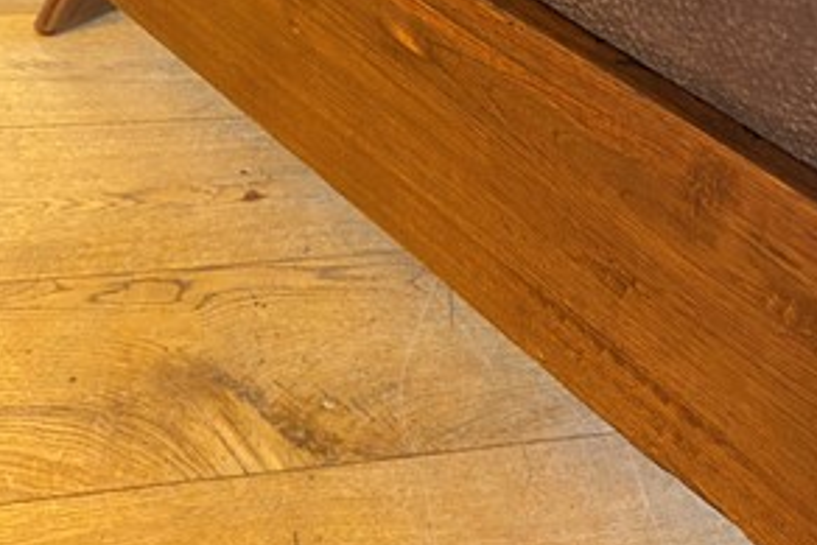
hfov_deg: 51.9
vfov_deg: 35.2
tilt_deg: -44.3
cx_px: 408
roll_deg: -5.2
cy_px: 134
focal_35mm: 37
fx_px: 840
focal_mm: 4.25
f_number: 1.8
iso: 320
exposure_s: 1/50
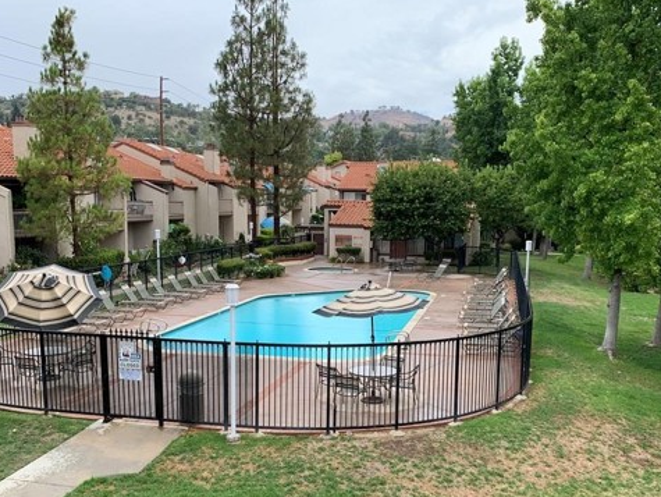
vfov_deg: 40.6
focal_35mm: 35
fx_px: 669
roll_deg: -0.4
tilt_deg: -7.9
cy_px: 299
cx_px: 352
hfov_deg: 52.6
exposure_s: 1/789
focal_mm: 4.25
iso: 25
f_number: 1.8
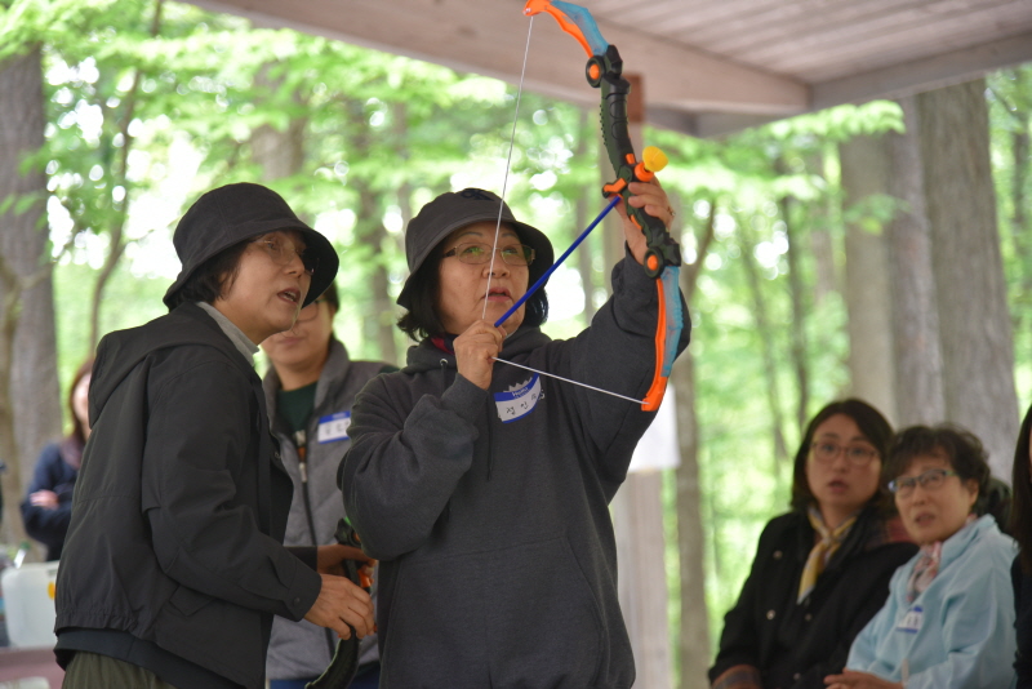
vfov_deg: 11.4
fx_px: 3441
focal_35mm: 120
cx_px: 516
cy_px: 344
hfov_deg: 17.1
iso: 500
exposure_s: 1/60
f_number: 4
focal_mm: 120
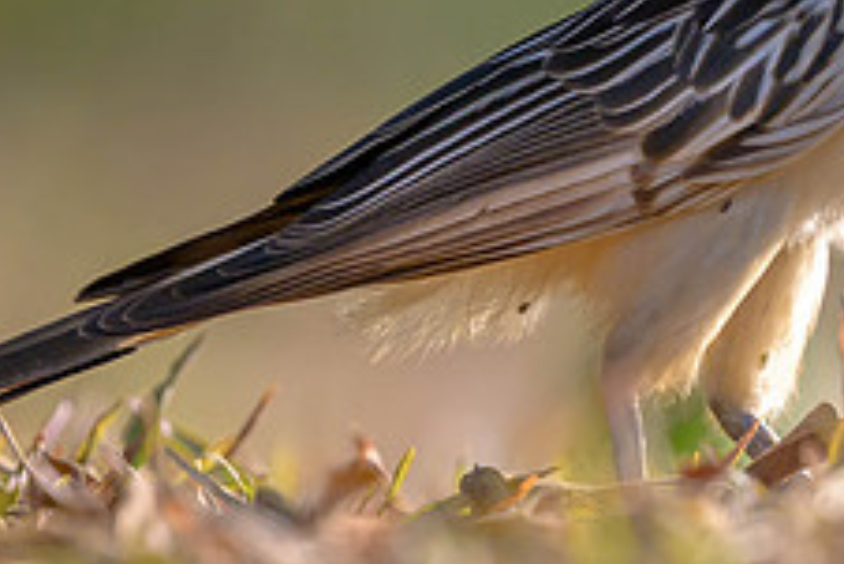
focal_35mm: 1888
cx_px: 649
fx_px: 44290
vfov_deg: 0.7
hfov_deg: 1.1
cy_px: 253
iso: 250
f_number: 2.8
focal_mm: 400
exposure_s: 1/2000
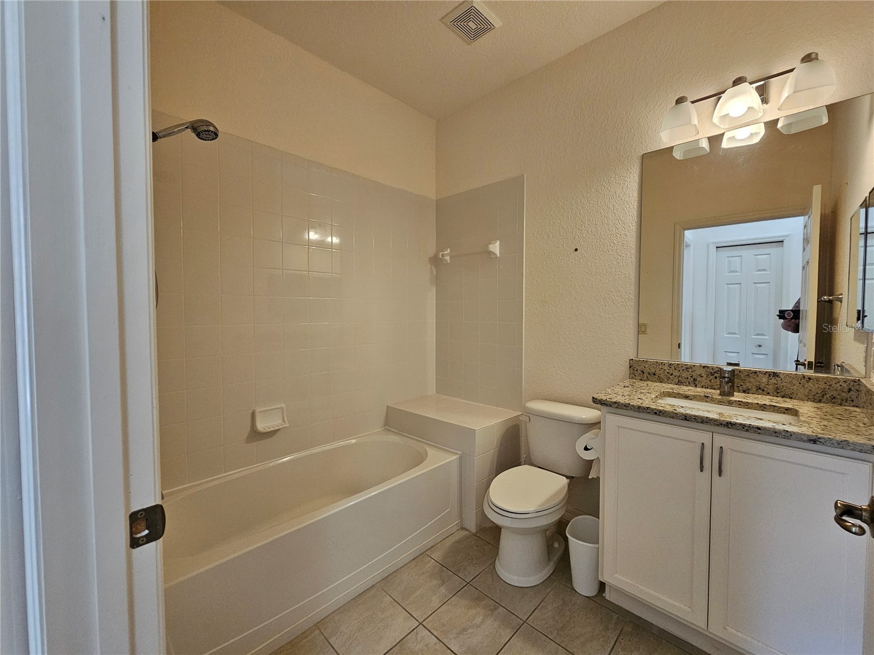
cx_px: 437
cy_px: 328
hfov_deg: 106.2
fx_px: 328
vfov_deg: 89.9
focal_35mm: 13
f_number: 2.2
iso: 250
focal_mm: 2.2
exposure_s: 1/60
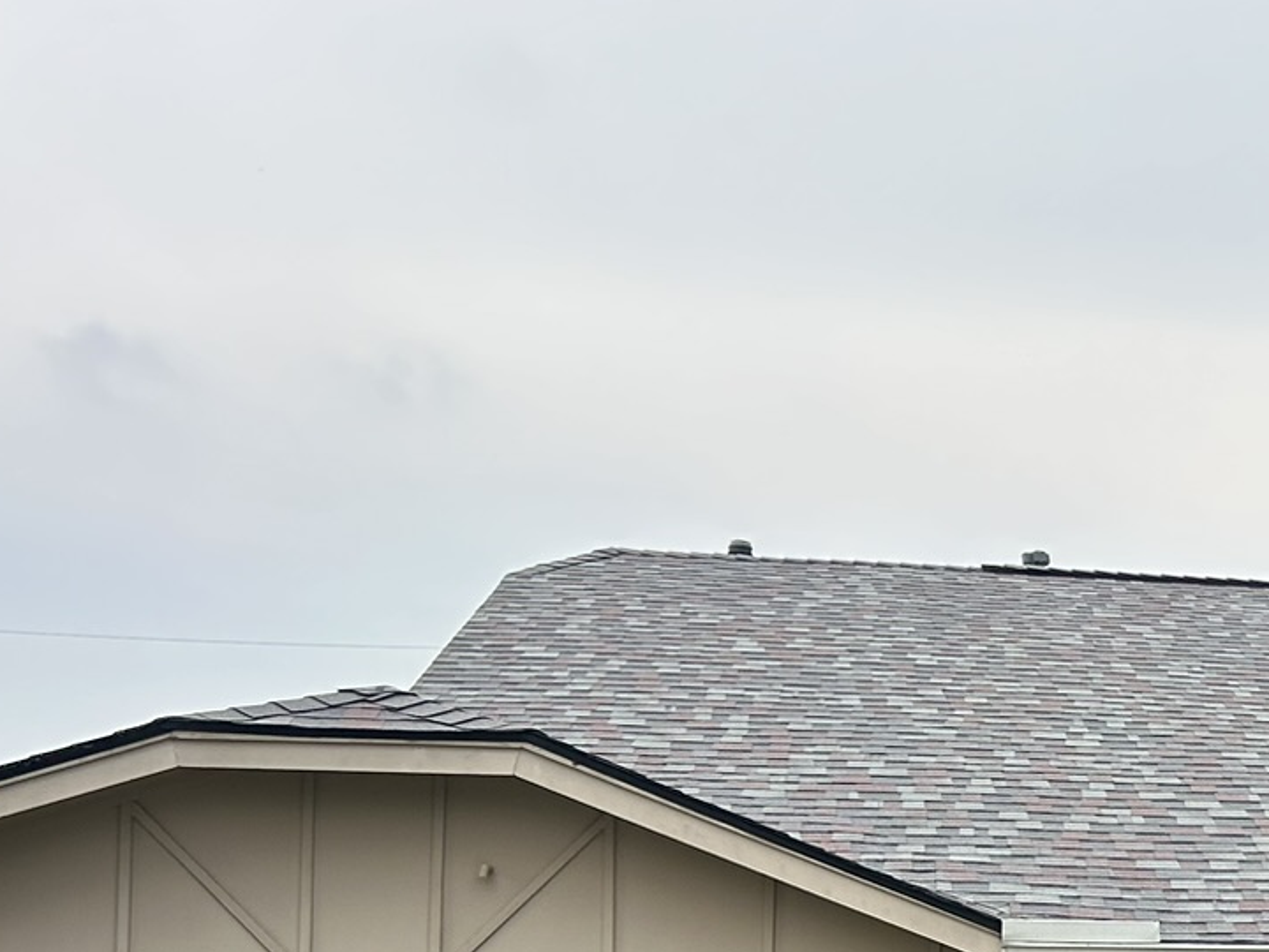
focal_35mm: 74
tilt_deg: +4.1
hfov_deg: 23.5
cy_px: 975
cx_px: 1611
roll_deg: +0.2
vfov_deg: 19.3
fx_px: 2713
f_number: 1.5
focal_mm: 5.7
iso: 50
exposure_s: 1/909
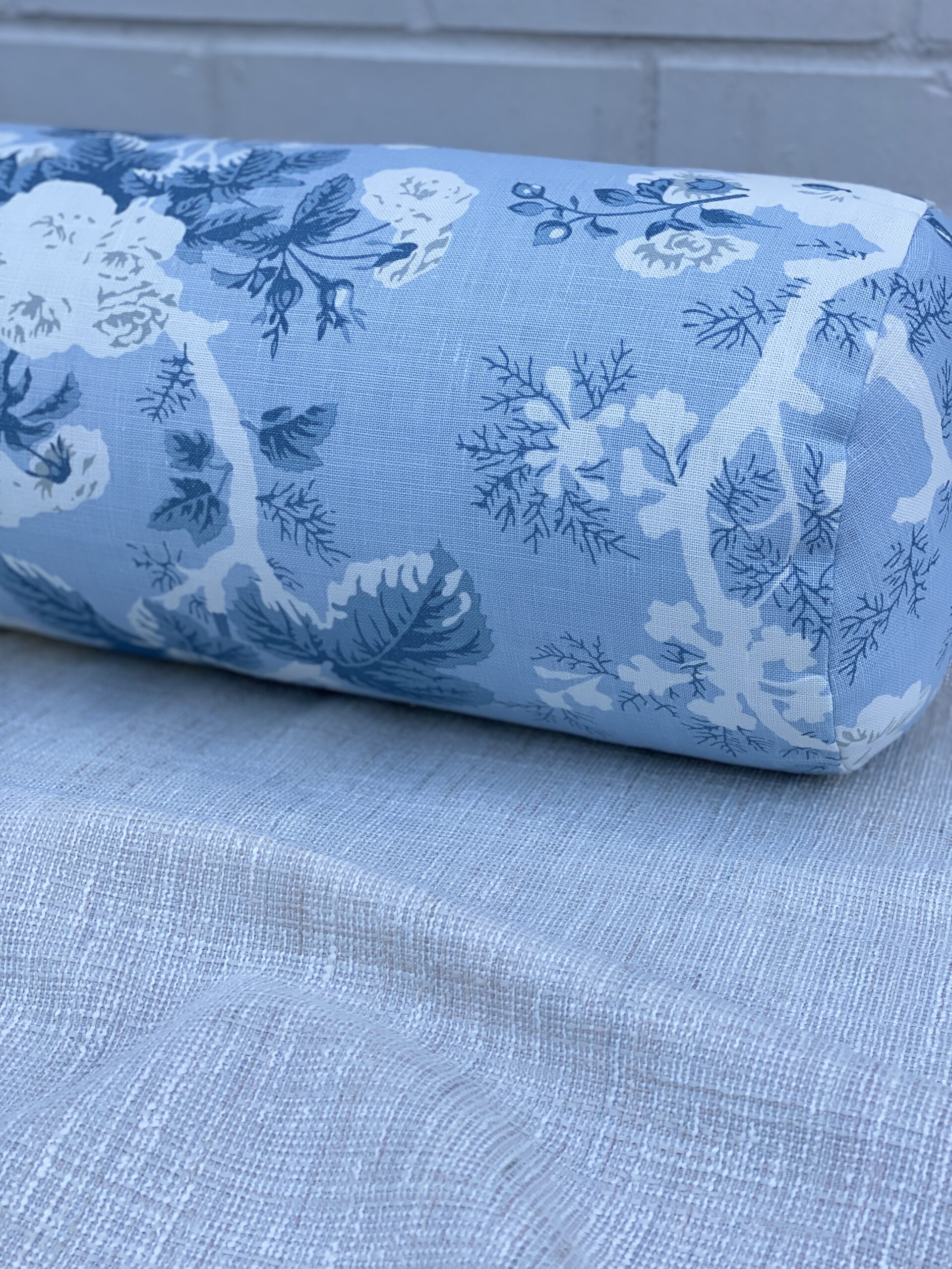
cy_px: 634
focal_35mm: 52
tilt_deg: -20.3
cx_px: 476
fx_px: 1907
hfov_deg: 28.0
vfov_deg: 36.8
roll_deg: -1.2
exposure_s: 1/149
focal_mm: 6
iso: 20
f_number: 2
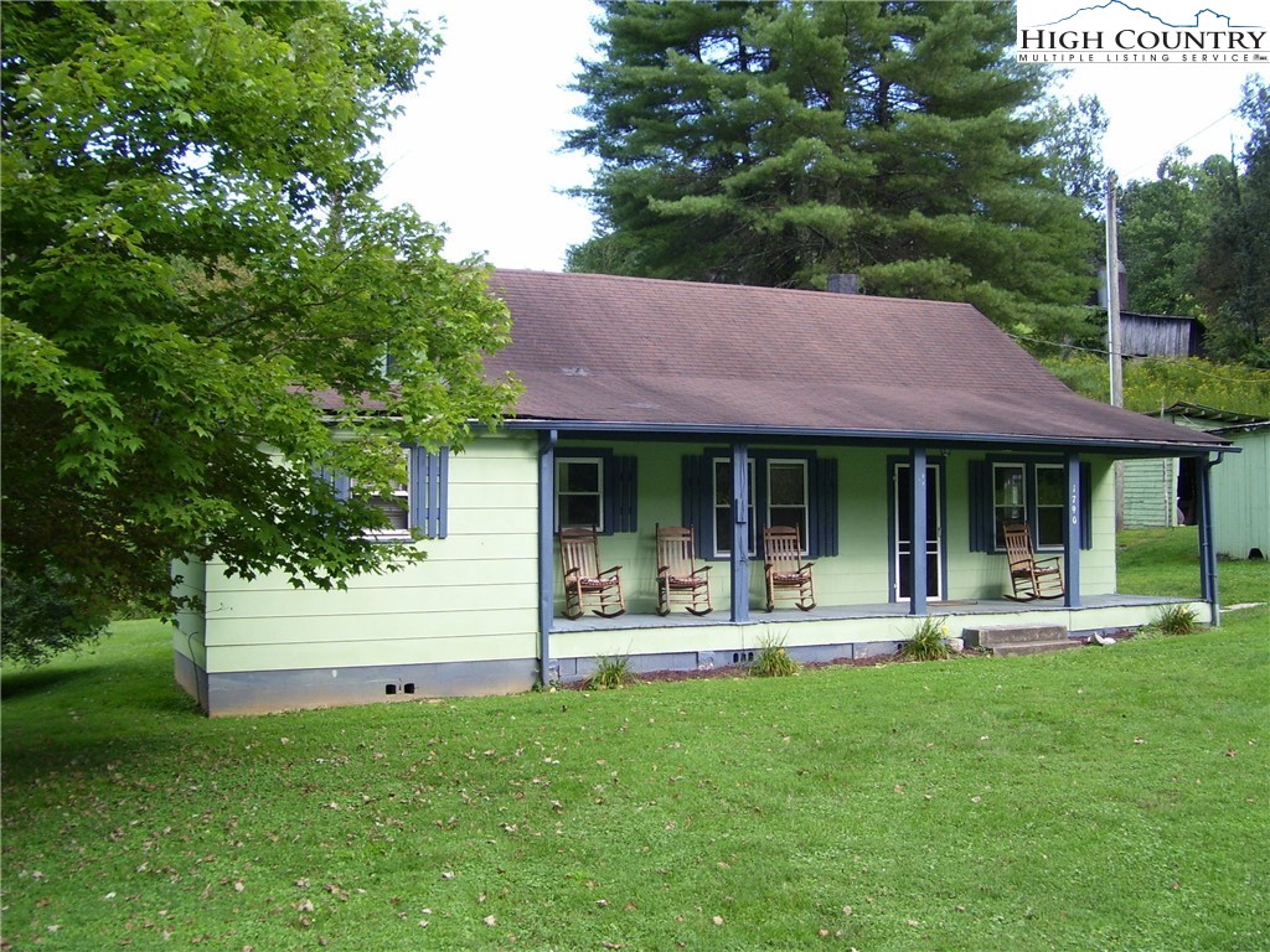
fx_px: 1357
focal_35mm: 37
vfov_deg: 38.7
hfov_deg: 50.1
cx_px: 635
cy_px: 476
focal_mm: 6
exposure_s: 1/180
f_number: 2.7
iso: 80
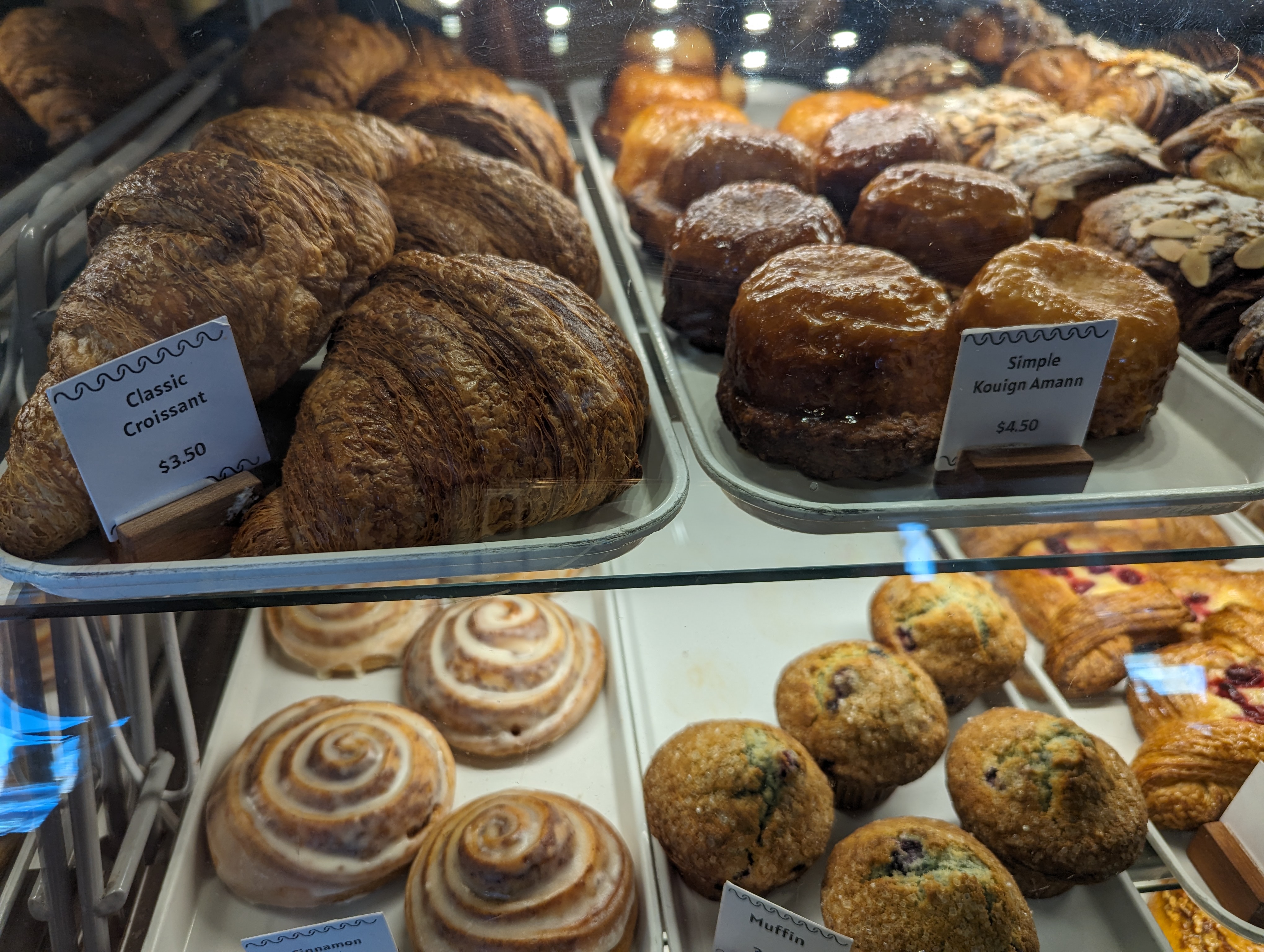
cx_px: 632
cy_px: 476
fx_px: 878
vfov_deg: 56.9
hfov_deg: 71.5
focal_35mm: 24
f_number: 1.85
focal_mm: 6.81
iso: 42
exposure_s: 1/103
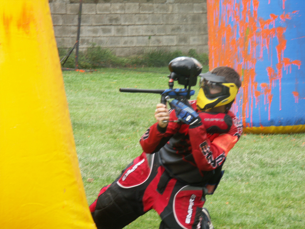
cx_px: 152
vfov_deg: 7.4
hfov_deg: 9.9
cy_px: 114
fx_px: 1762
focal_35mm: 200
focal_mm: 50.8
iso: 64
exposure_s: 1/50
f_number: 7.1
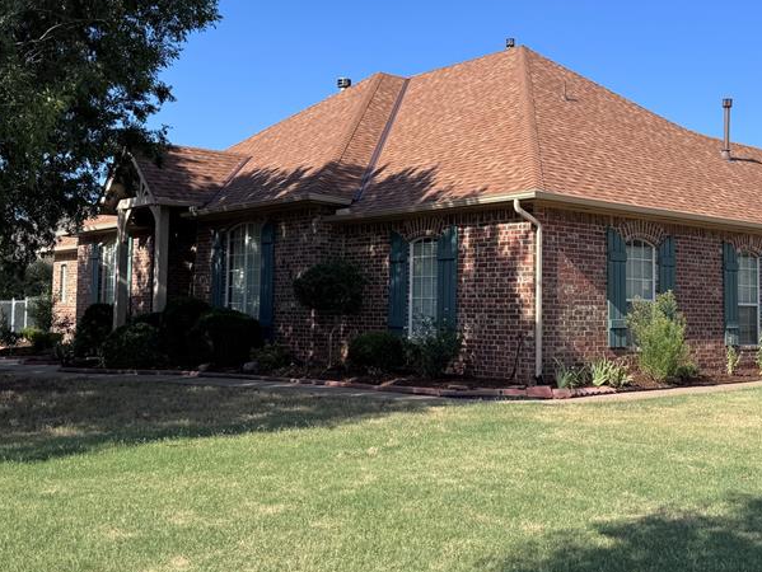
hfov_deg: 45.5
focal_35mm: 41
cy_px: 244
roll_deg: -1.4
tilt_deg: +3.0
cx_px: 463
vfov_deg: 35.1
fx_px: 903
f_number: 1.78
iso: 80
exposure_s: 1/3802
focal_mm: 6.76
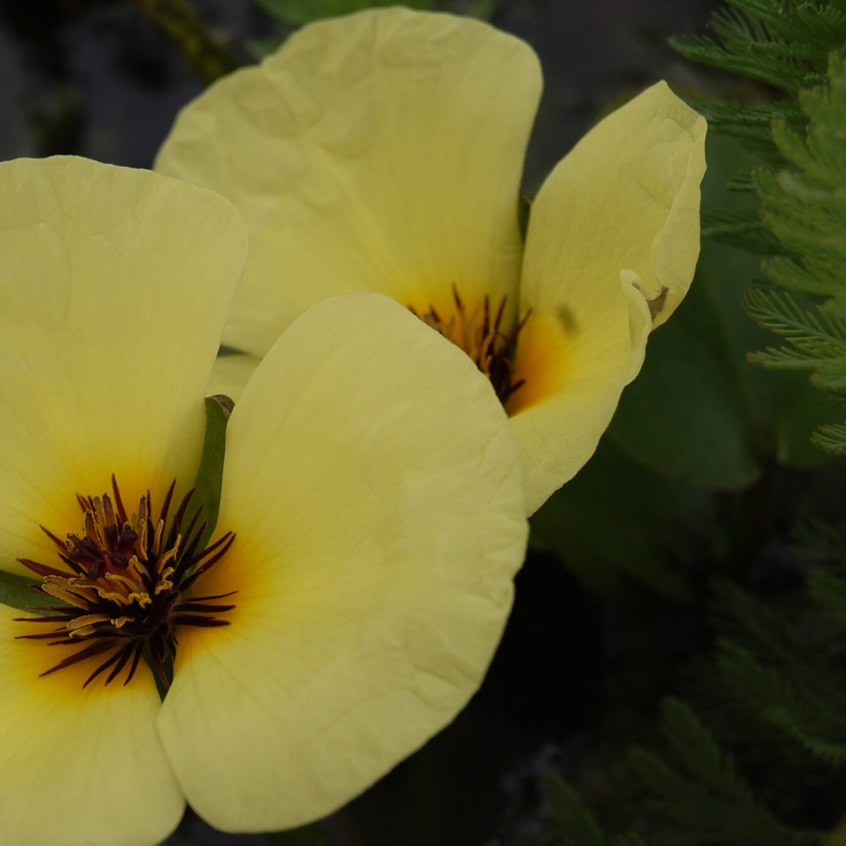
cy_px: 409
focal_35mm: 120
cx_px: 235
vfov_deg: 14.5
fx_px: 3318
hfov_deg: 14.5
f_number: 9
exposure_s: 1/320
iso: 200
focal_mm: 50
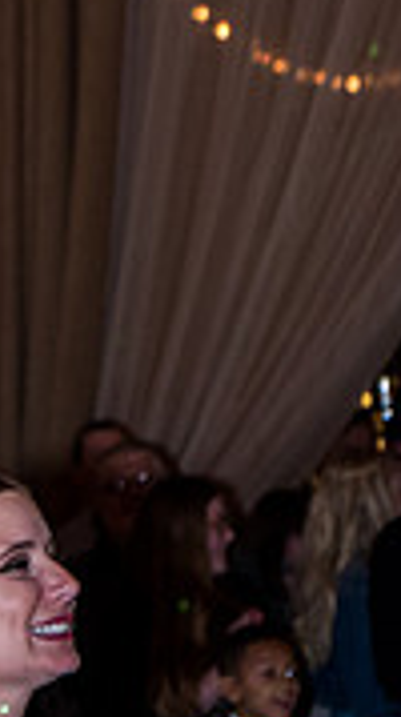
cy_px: 585
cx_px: -176
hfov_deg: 5.5
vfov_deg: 9.8
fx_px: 4161
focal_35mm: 219
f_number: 4
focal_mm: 55
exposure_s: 1/200
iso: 1600
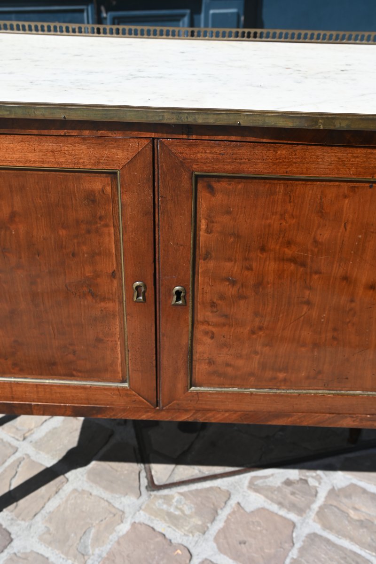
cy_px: 282
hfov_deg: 34.2
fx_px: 611
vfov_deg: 49.6
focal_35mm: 39
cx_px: 188
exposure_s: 1/320
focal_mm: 26
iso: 100
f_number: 6.3
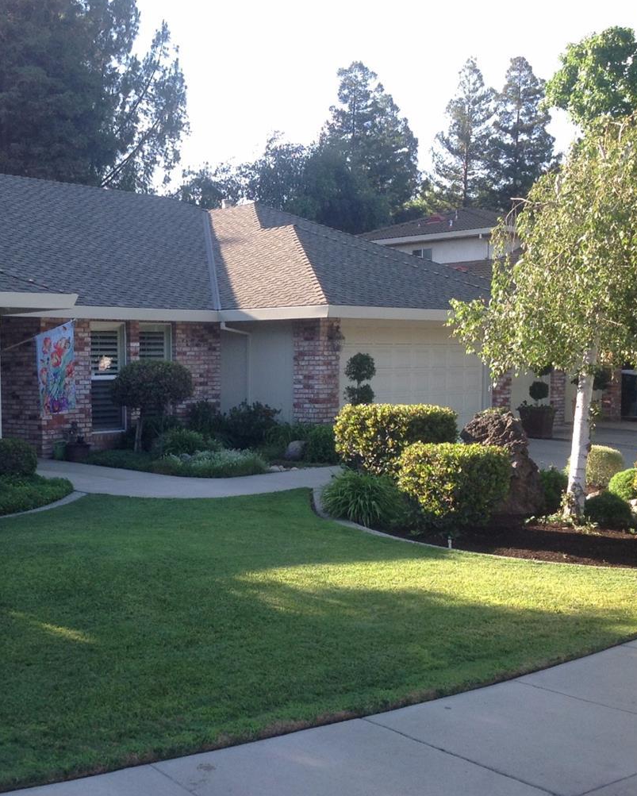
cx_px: 137
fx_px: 1201
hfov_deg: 29.1
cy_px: 441
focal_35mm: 51
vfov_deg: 36.6
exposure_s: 1/318
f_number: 2.4
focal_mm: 4.28
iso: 50
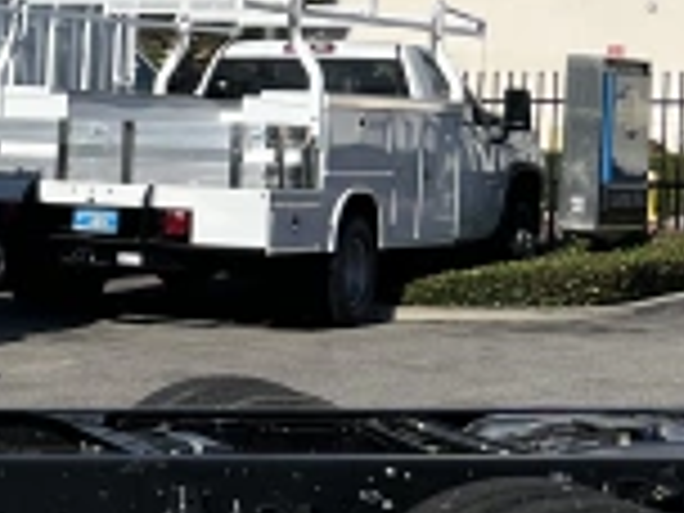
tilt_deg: -1.8
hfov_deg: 12.7
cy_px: 207
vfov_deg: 10.8
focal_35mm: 137
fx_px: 2707
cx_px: -657
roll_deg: -1.2
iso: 50
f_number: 1.5
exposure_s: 1/6993
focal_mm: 5.7
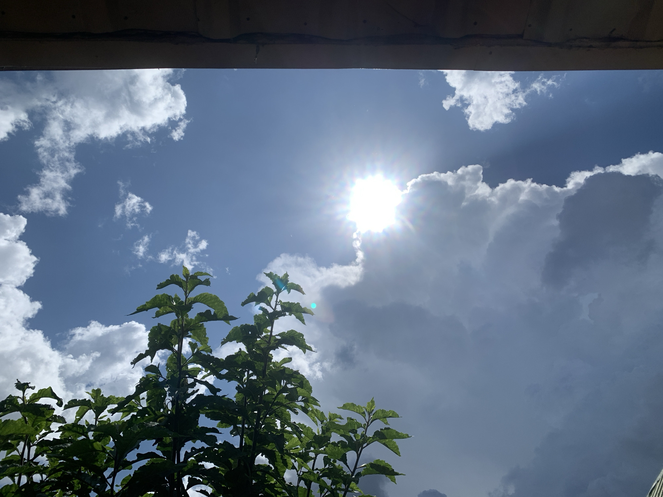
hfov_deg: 67.3
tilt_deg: +43.0
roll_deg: +11.6
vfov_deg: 53.1
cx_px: 332
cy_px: 248
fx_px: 498
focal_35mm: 26
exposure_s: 1/11765
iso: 25
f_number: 1.8
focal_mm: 4.25
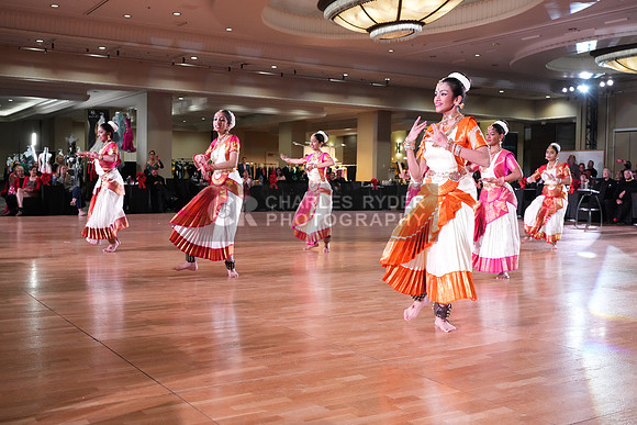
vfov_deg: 35.1
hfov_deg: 50.7
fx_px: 673
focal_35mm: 38
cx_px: 318
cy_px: 212
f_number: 5
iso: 5000
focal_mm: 38
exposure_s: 1/320
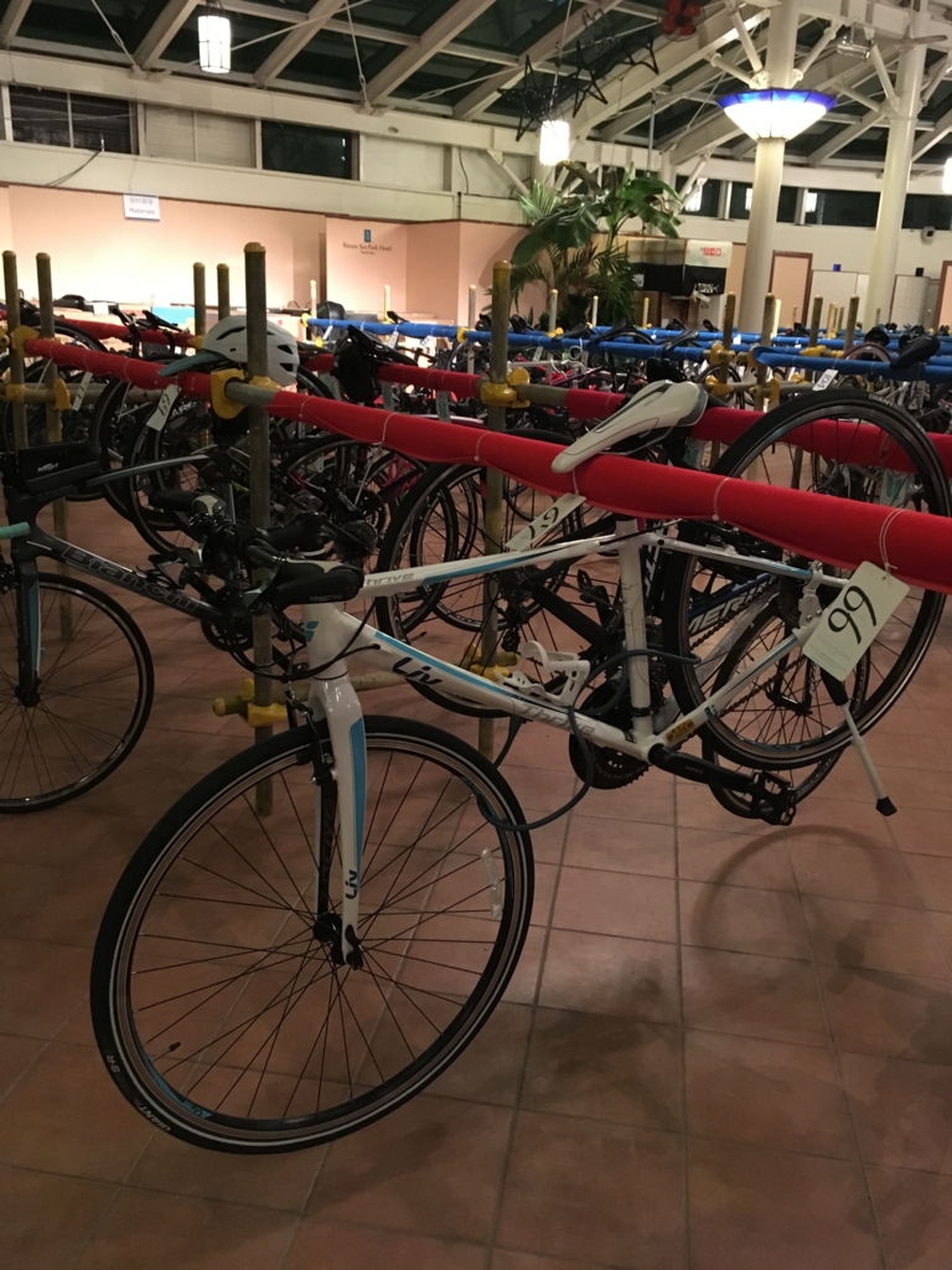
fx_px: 1063
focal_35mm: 29
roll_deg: -1.5
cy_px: 635
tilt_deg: -16.5
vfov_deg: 61.7
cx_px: 476
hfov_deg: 48.2
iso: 250
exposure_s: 1/15
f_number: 2.2
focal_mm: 4.15
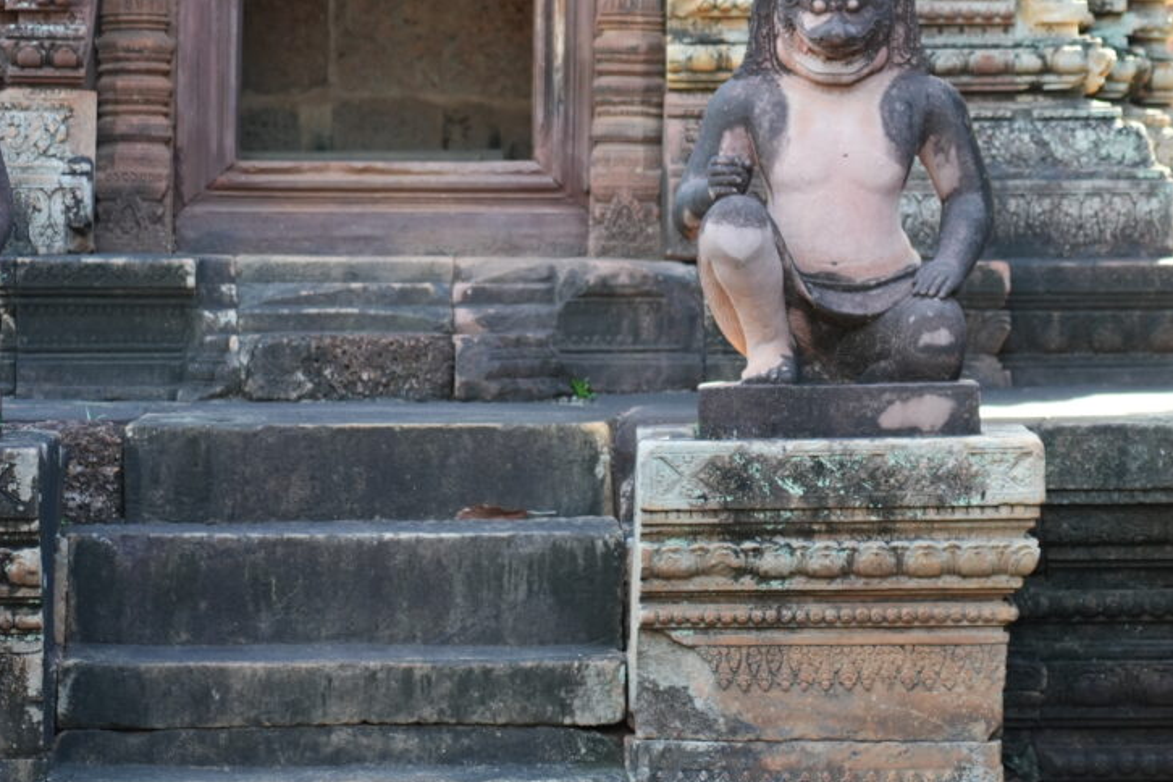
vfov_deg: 6.2
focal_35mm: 222
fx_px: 7233
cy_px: 102
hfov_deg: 9.2
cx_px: 1225
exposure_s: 1/160
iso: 640
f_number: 4
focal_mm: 105
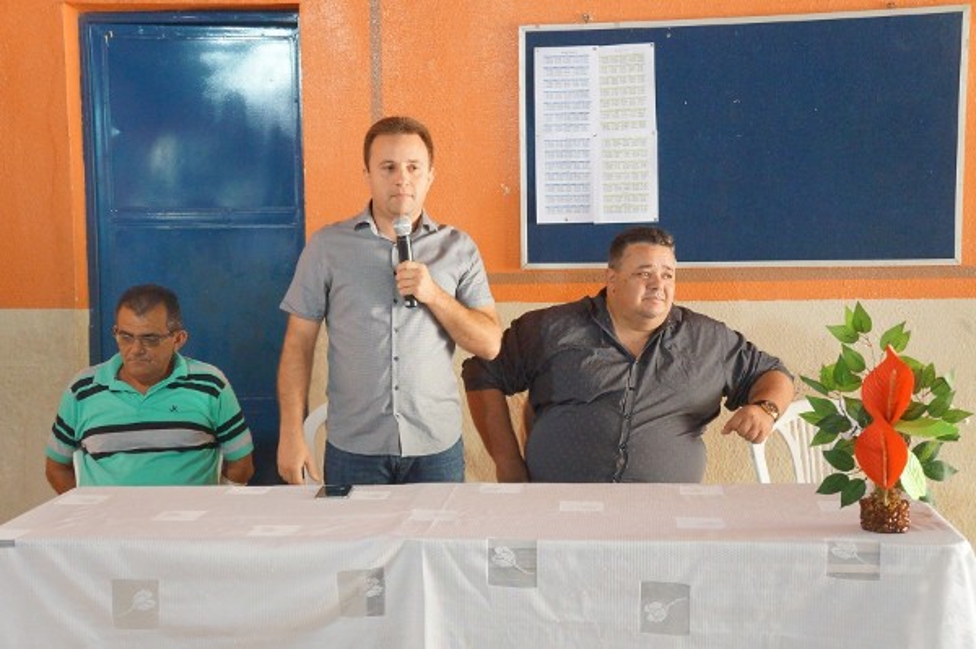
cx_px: 488
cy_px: 324
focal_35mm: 52
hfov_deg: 37.9
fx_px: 1422
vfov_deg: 25.7
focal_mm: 35
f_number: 4.5
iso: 3200
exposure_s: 1/80
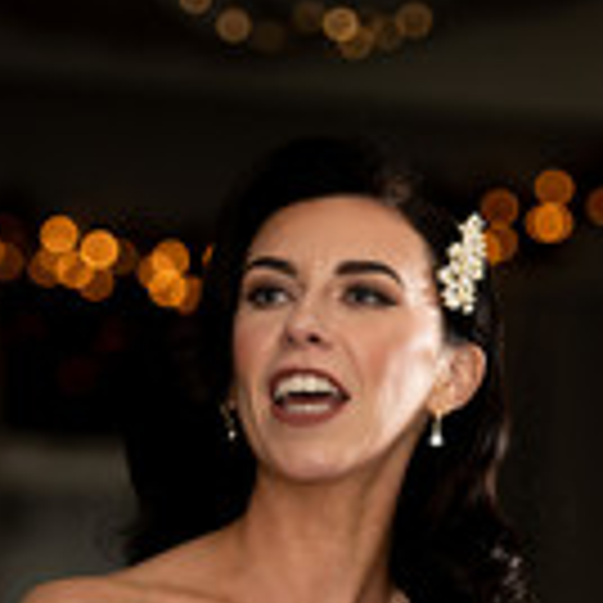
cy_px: 675
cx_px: 576
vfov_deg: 5.6
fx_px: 6129
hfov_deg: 5.6
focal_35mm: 311
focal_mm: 102
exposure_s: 1/125
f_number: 2.8
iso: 250
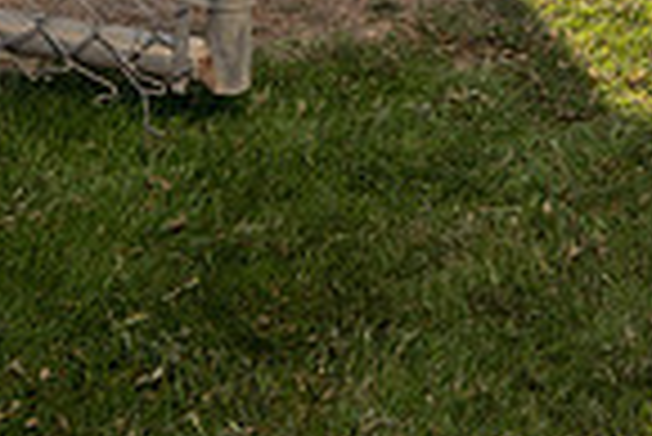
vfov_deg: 10.2
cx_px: 639
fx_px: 2194
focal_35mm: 121
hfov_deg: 16.6
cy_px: -539
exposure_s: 1/250
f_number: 4
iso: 100
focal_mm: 39
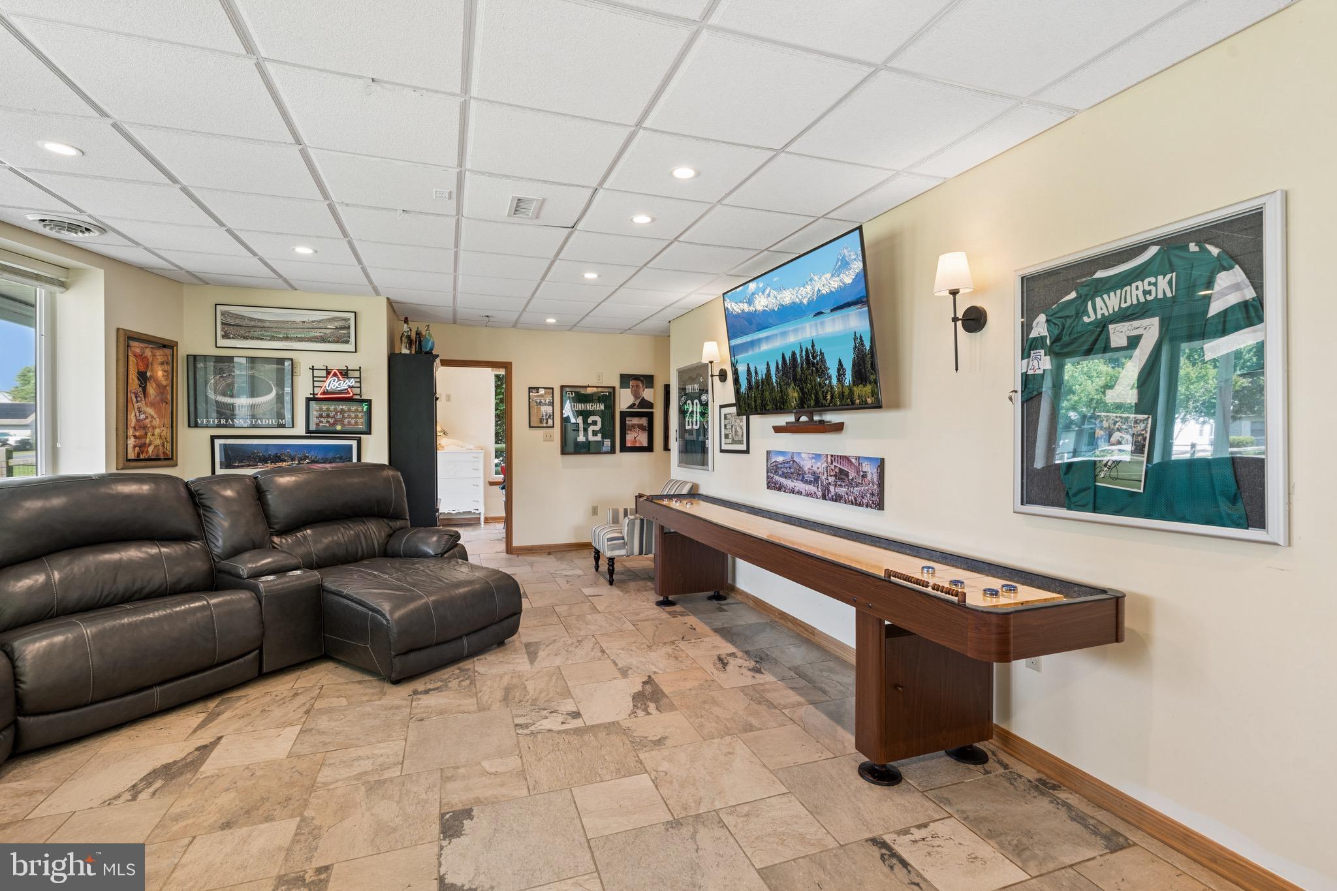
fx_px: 594
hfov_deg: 96.7
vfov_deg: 73.7
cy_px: 446
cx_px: 668
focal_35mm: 16
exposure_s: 1/10
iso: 500
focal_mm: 16
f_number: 8
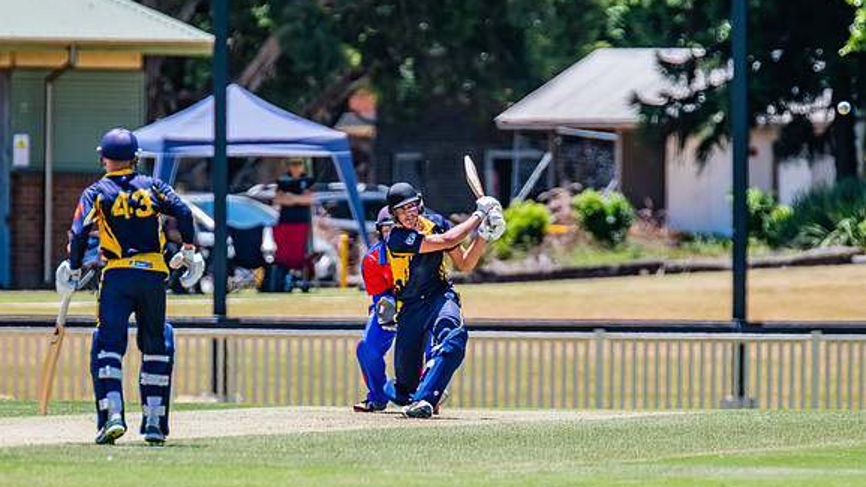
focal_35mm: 672
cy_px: 276
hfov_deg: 3.2
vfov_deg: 1.8
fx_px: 15430
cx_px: 410
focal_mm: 550
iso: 640
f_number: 6.3
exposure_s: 1/2000
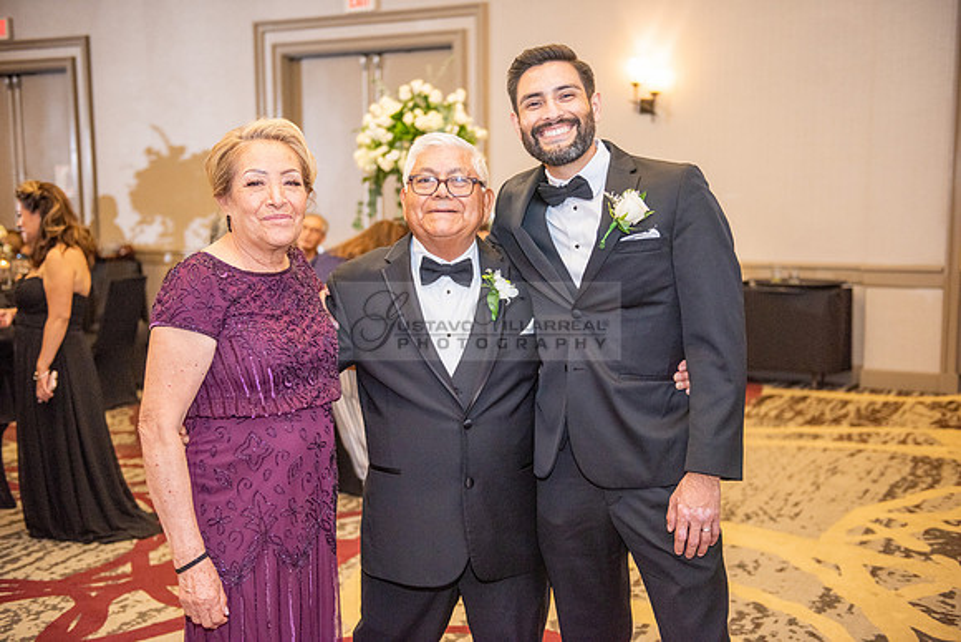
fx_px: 1175
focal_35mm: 44
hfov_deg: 44.5
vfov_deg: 30.5
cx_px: 480
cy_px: 321
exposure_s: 1/160
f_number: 2.8
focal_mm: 44
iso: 1600
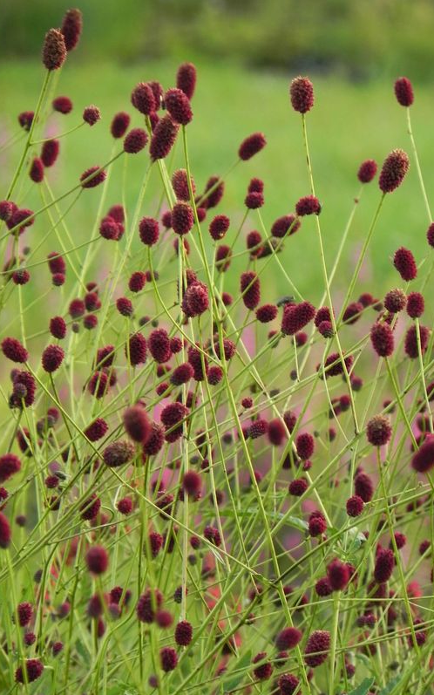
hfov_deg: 3.3
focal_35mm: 401
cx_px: 226
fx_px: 7590
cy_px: 348
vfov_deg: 5.2
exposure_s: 1/50
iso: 160
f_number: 5
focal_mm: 67.2
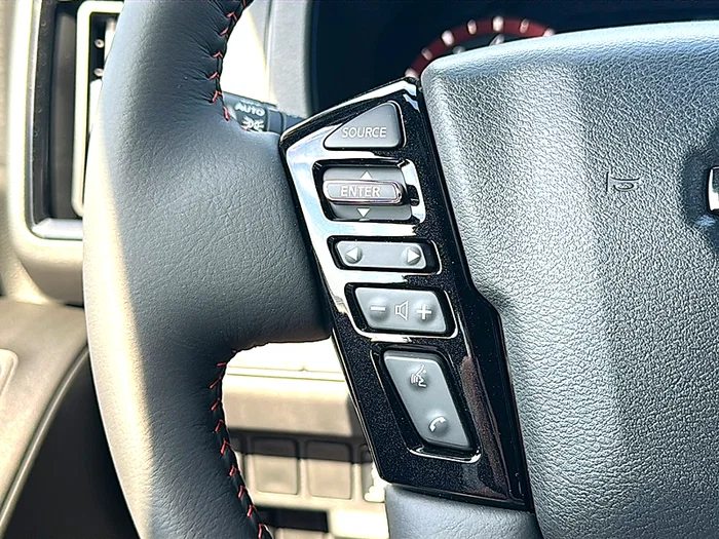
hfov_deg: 43.9
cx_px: 360
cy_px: 270
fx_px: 893
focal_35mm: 43
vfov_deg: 33.6
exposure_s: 1/161
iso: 64
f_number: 1.78
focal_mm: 6.86
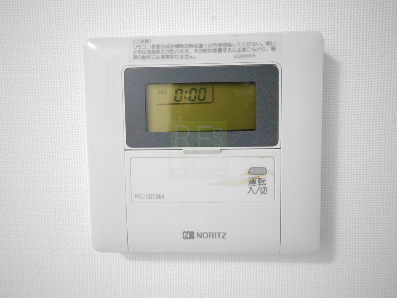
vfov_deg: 49.7
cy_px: 149
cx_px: 198
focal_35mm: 28
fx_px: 321
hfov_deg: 63.4
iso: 1250
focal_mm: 14
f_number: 4
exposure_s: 1/60
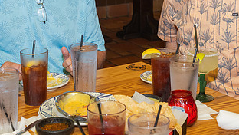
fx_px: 539
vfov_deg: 14.0
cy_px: -9
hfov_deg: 25.0
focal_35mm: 85
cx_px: 127
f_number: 6.3
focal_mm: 42
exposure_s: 1/100
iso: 1000
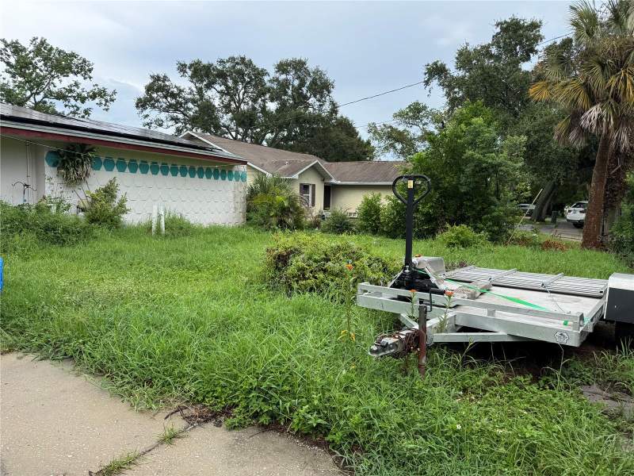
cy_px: 238
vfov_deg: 56.8
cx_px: 317
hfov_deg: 71.6
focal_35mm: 24
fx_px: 440
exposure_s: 1/1818
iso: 80
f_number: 1.78
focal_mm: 6.76
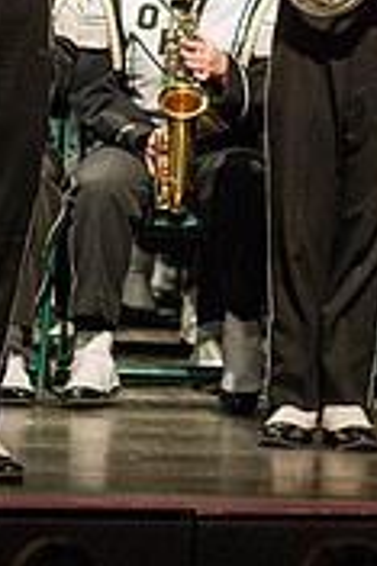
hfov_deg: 1.8
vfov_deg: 2.7
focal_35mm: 767
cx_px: 301
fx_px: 12071
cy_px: -138
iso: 3200
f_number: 2.8
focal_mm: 300
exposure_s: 1/500
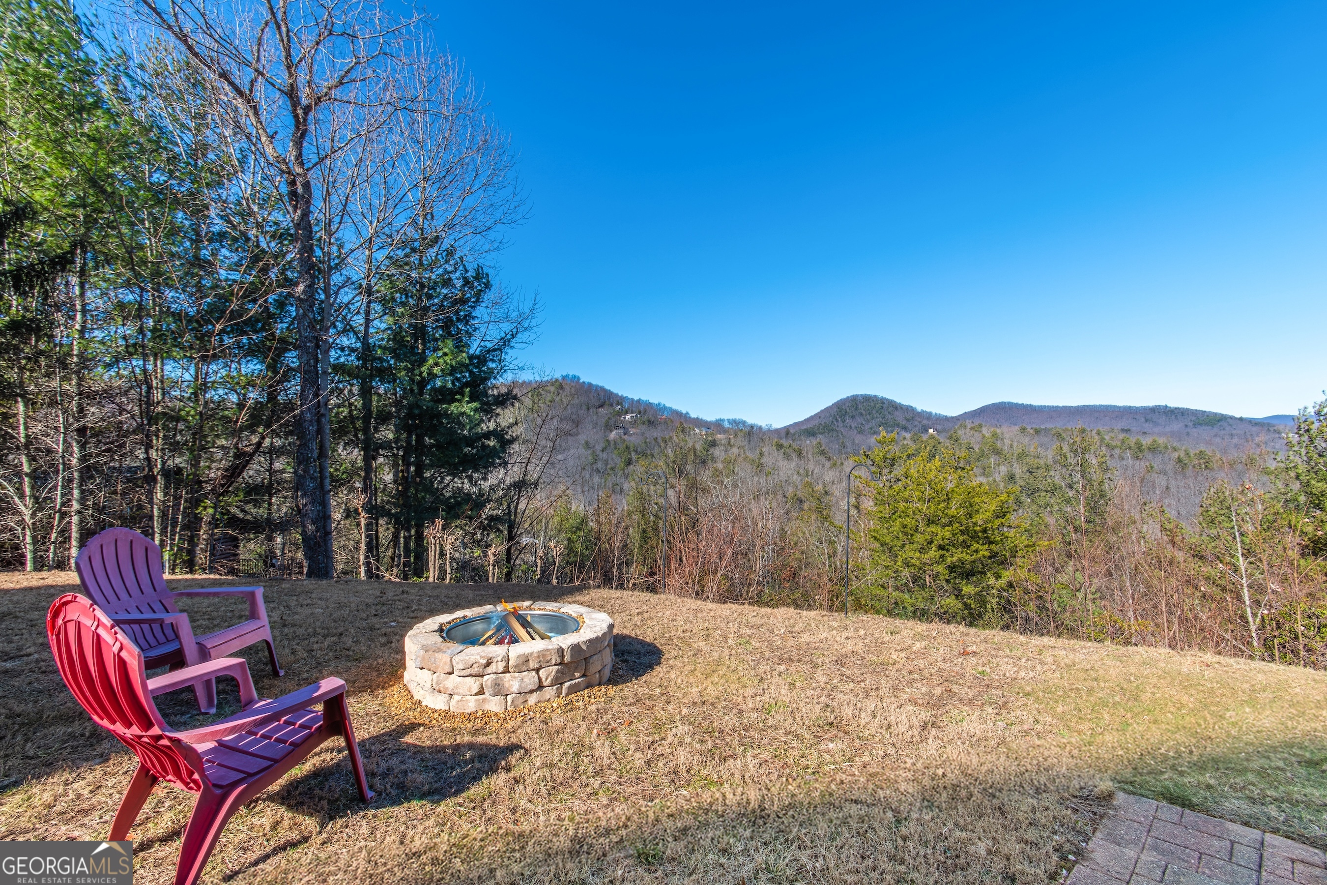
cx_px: 664
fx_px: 553
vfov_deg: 77.3
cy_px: 442
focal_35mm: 15
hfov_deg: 100.4
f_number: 10
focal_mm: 10
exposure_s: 1/800
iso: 100
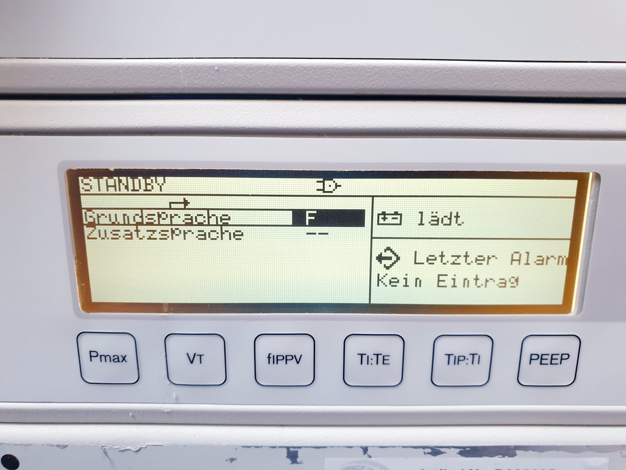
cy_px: 235
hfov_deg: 67.3
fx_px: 470
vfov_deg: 53.1
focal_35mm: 26
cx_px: 313
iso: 200
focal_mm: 4.3
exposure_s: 1/50
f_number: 2.4
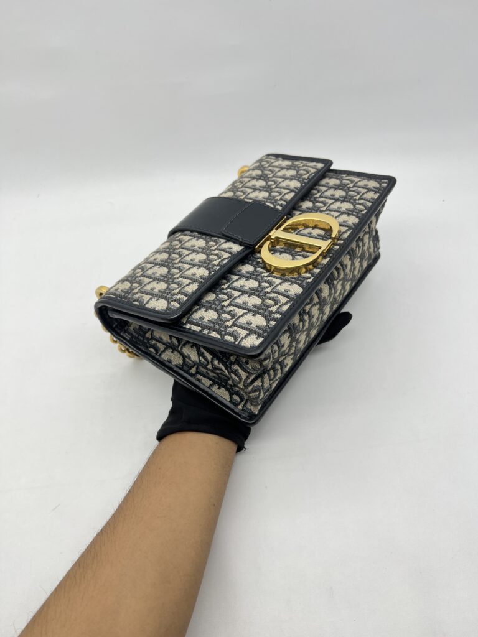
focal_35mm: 26
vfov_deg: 67.3
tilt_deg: -46.1
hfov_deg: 53.1
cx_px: 239
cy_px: 318
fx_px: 479
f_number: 1.5
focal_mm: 5.7
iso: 32
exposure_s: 1/100
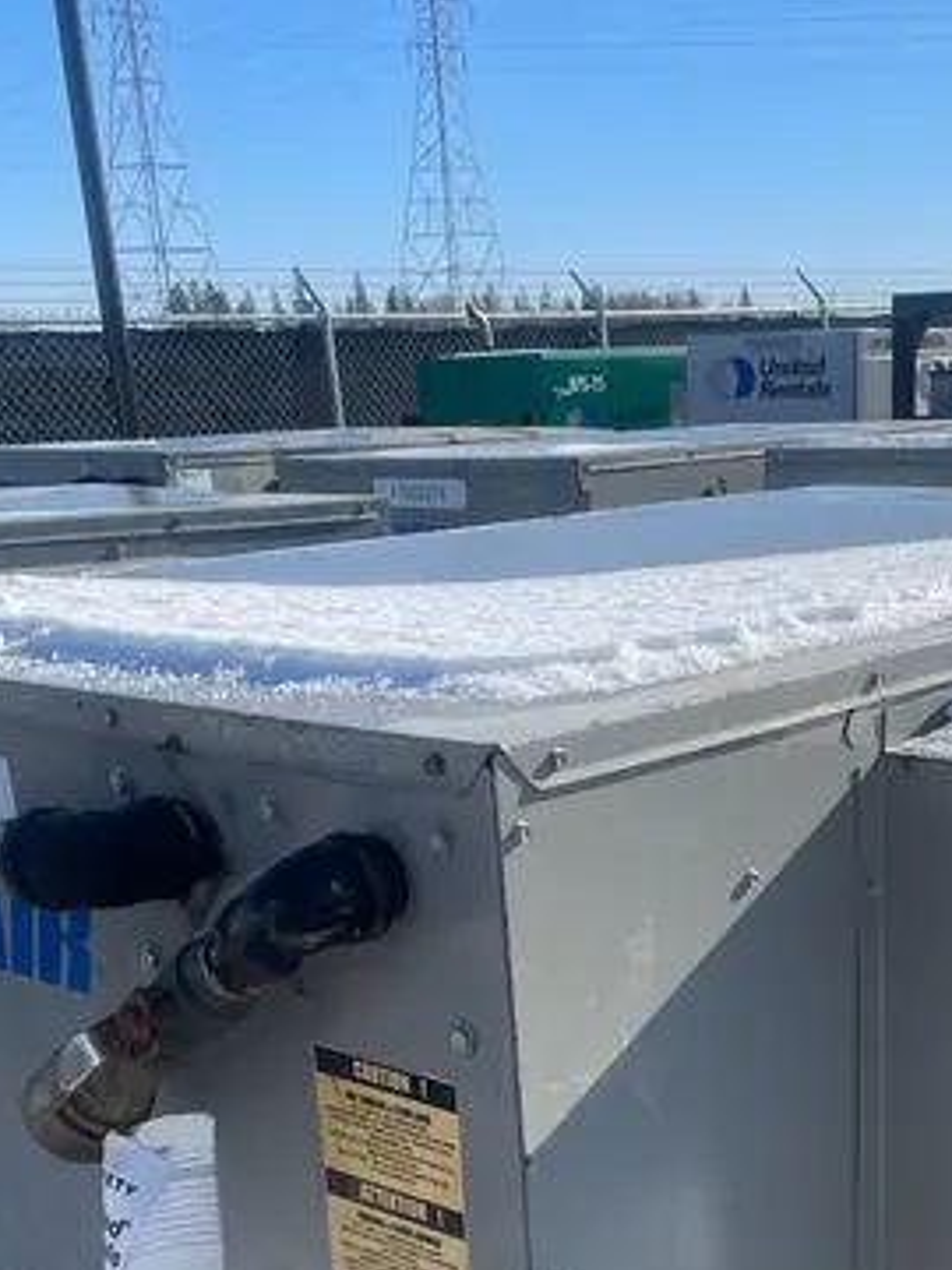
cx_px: 709
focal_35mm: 53
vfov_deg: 33.5
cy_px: 1233
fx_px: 1943
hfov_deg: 27.2
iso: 32
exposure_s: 1/4000
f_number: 1.6
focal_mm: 4.2
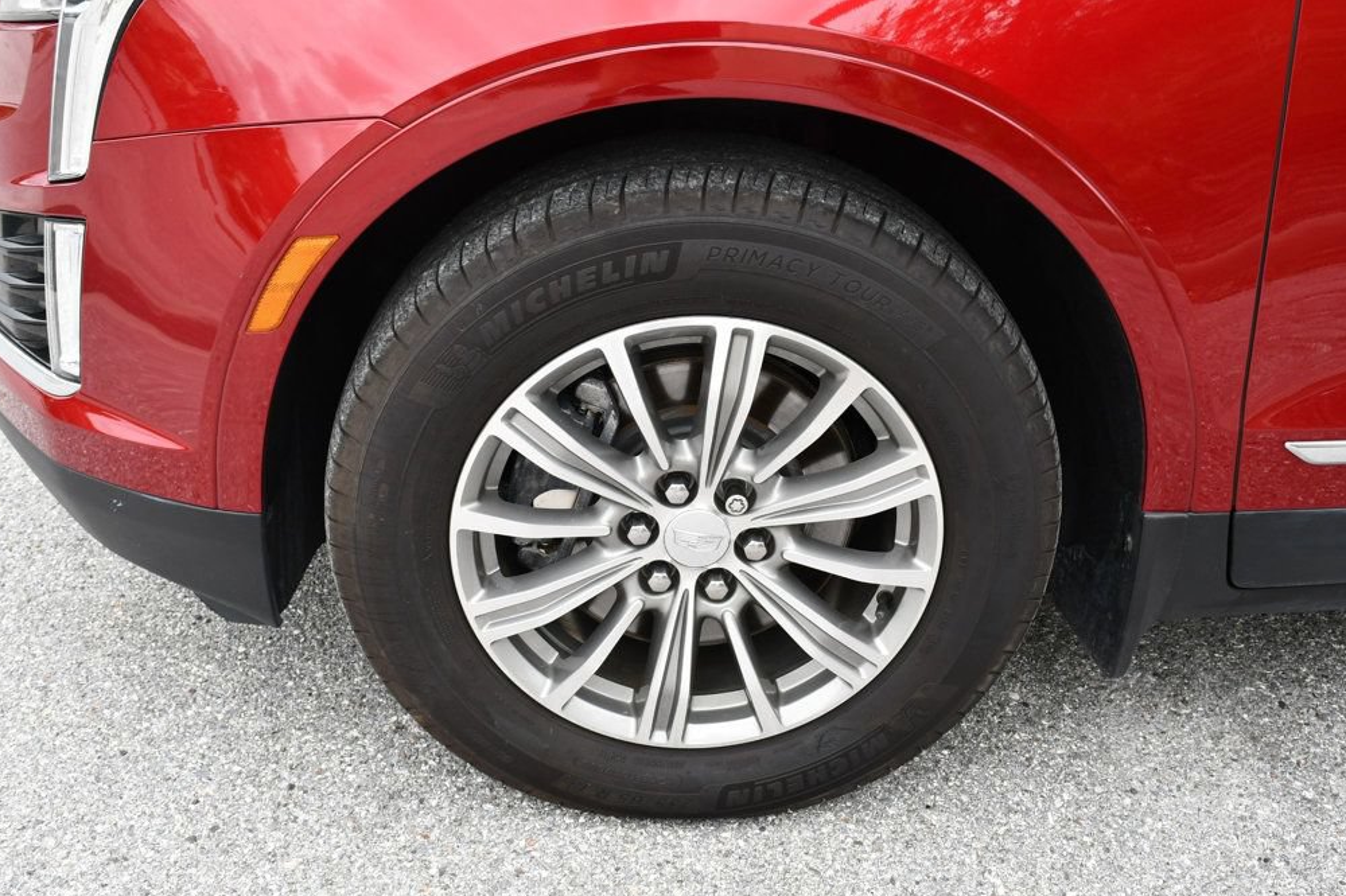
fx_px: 1532
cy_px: 459
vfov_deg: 32.6
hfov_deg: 47.4
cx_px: 668
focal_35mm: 41
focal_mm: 20
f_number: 6.3
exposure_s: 1/250
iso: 200
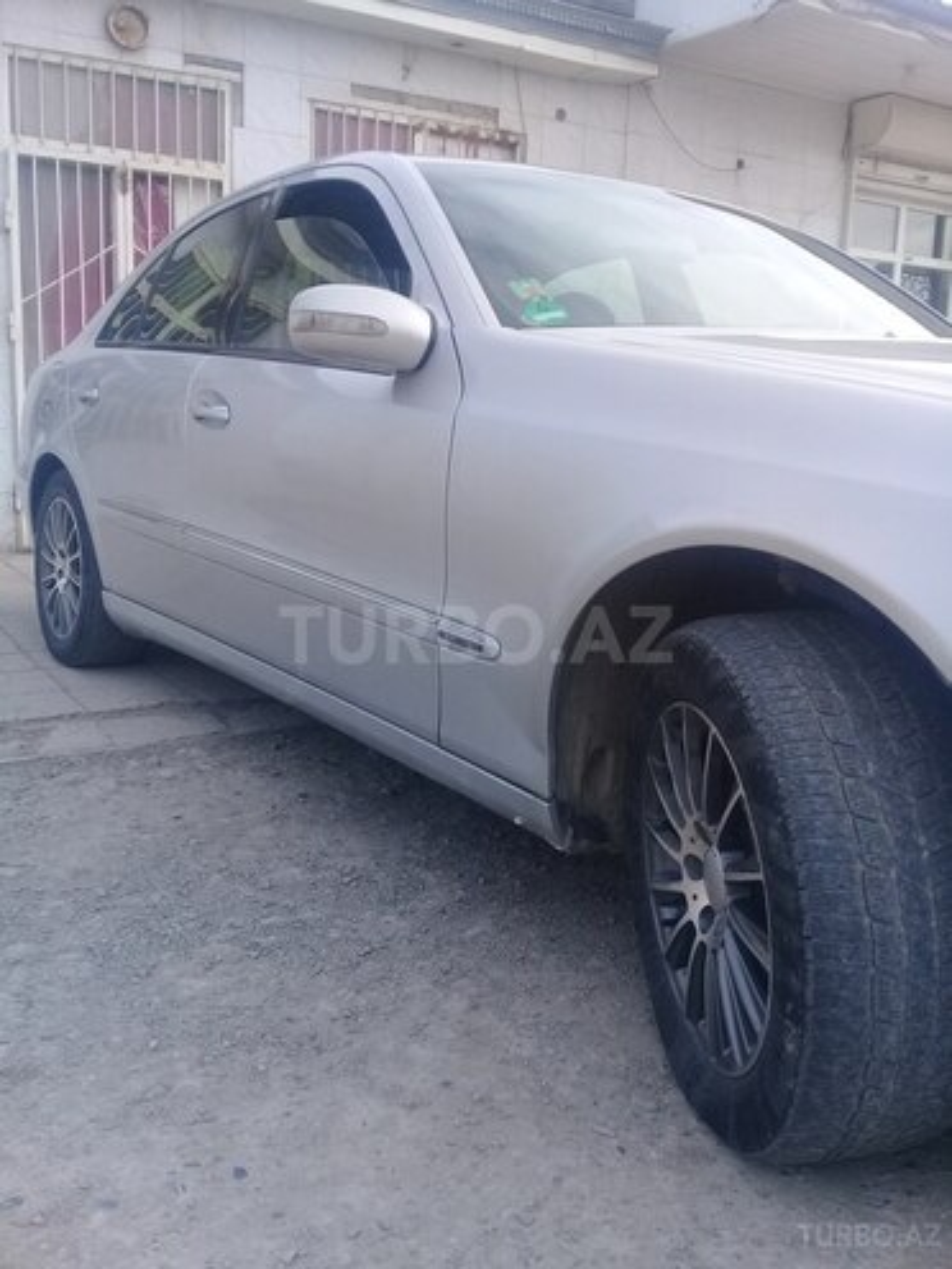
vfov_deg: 58.4
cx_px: 476
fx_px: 1137
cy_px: 634
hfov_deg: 45.4
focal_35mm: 31
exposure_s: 1/524
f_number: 2.2
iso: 50
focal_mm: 3.3
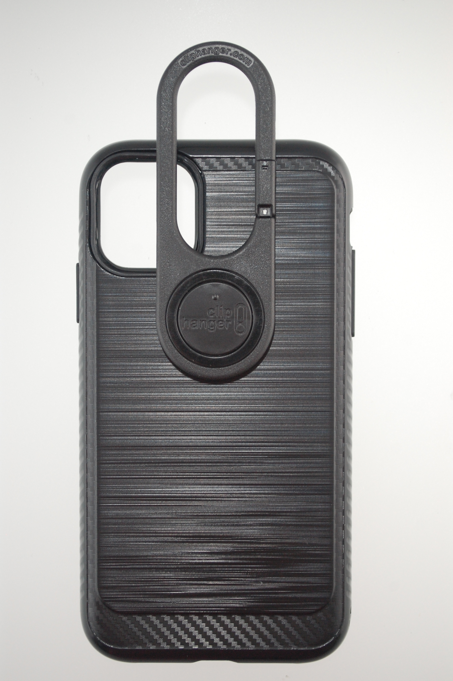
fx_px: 1191
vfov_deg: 31.9
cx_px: 226
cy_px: 340
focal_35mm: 63
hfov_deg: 21.5
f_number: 5.3
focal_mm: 42
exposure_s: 1/25
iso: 800
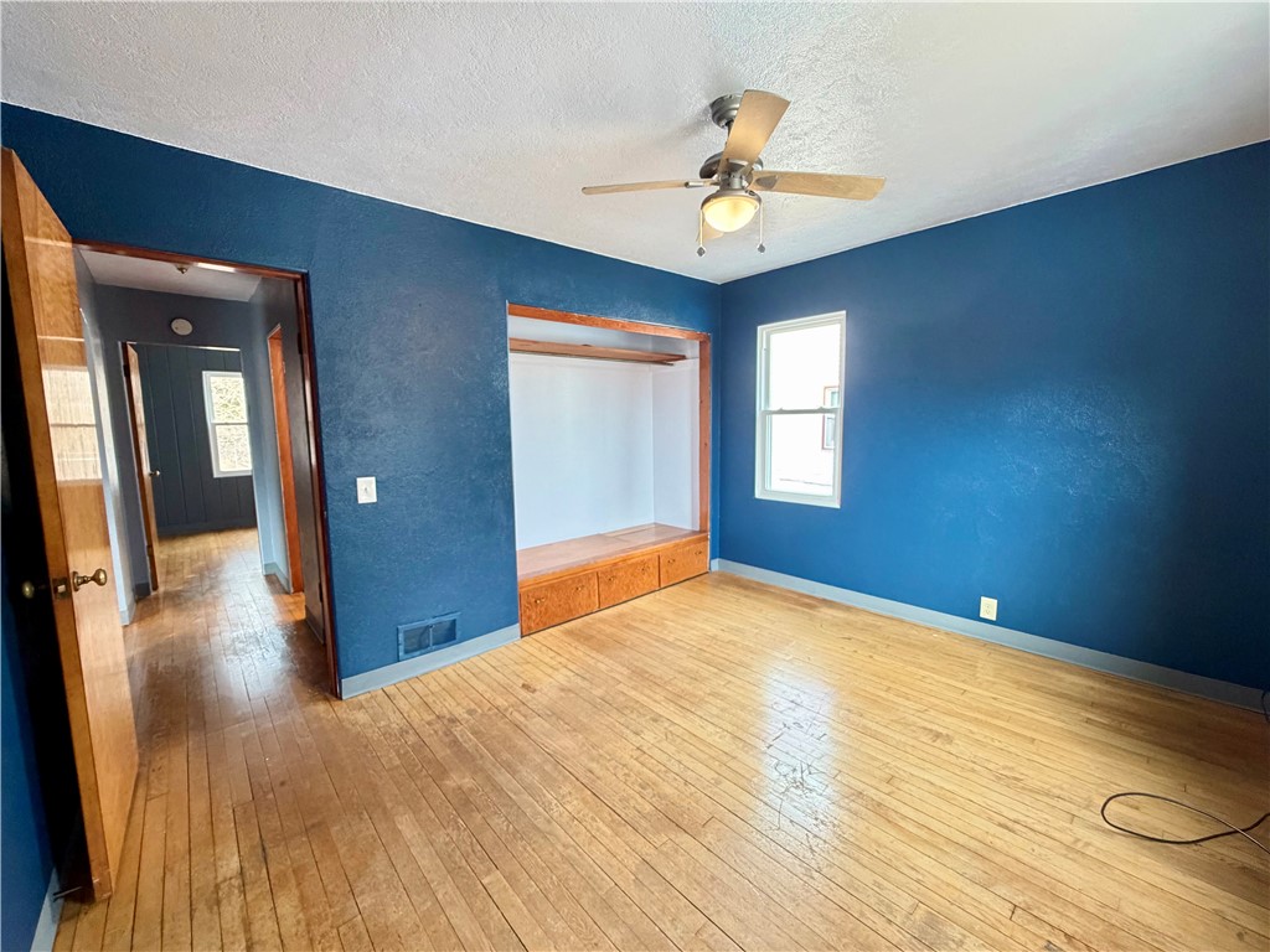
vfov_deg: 85.7
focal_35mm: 14
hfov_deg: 102.1
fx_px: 514
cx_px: 635
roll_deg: +1.3
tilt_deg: -7.0
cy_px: 476
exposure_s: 1/60
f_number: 2.2
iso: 320
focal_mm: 2.22
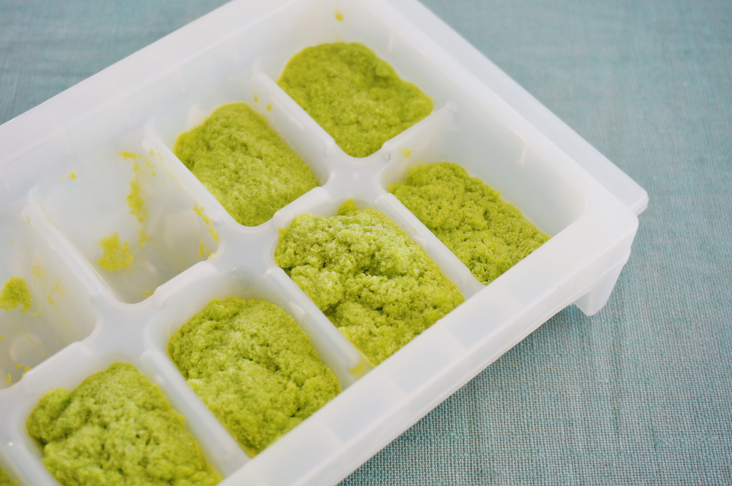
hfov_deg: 38.9
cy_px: 243
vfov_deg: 26.4
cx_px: 366
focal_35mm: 51
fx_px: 1036
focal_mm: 34
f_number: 5
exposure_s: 1/60
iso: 250
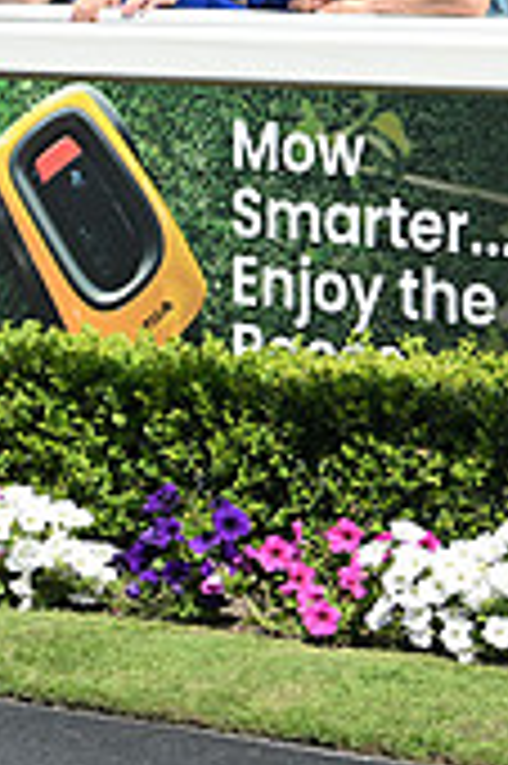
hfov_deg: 5.6
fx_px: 5069
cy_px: 29
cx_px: -661
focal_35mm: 239
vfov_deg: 8.6
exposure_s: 1/2000
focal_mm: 70
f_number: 5.6
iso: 400
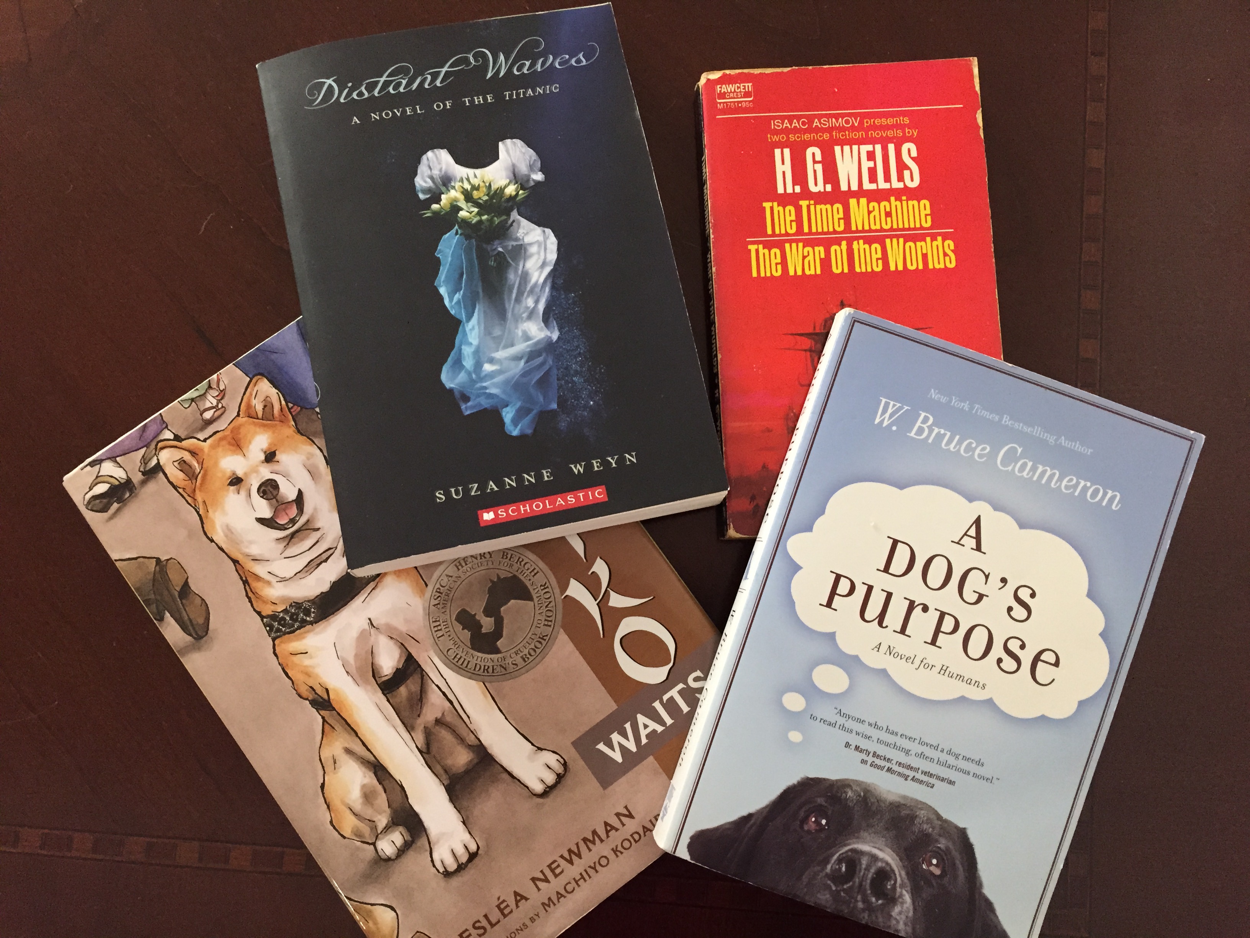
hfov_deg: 61.7
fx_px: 1047
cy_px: 469
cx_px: 625
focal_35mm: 29
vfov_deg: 48.2
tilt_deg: -82.7
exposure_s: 1/15
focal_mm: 4.15
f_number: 2.2
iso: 250
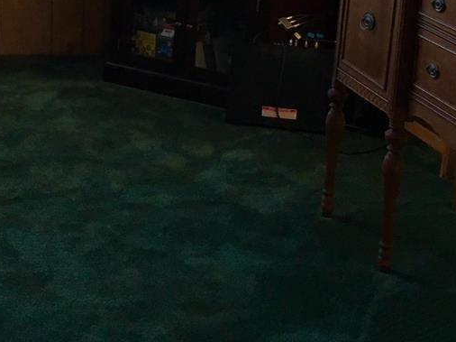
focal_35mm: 86
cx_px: 88
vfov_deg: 16.8
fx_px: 1132
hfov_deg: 22.4
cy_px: -3
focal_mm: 4.15
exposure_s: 1/30
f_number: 2.2
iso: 40
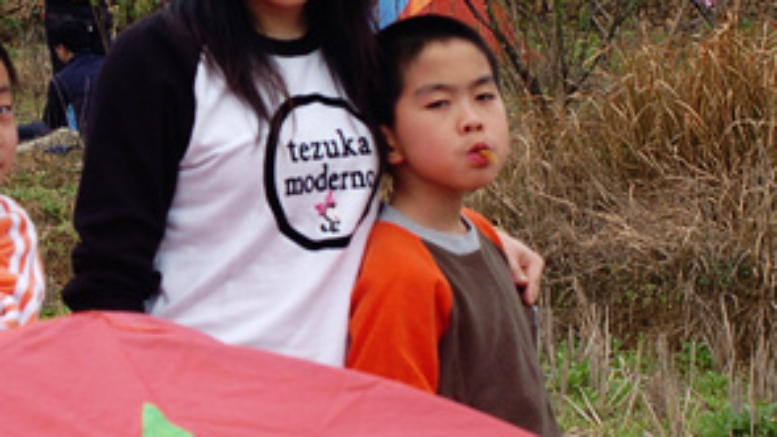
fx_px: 2684
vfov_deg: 9.3
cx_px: 82
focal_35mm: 130
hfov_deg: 16.3
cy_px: 188
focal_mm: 35
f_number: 8.5
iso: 200
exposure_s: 1/60
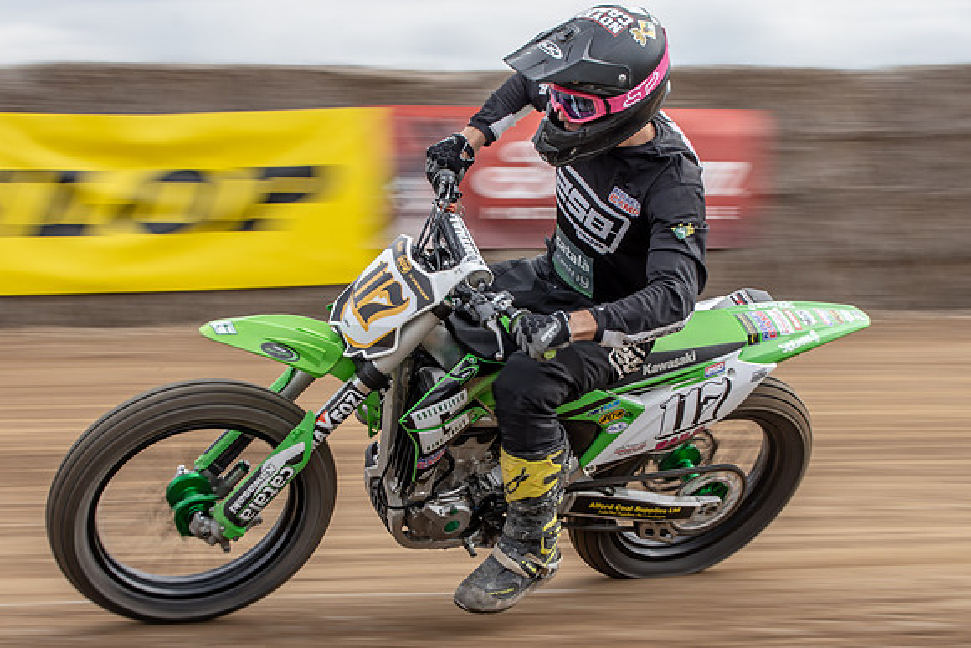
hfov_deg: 18.0
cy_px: 311
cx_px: 451
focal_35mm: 114
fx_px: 3070
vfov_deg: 12.0
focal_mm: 62
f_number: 10
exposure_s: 1/100
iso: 125
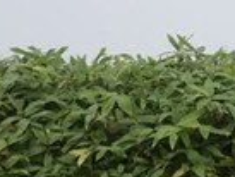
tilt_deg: -4.9
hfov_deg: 17.8
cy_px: 2
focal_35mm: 102
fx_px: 693
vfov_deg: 14.3
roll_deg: +0.0
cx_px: 319
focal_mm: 3.3
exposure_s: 1/30
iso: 80
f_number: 2.4
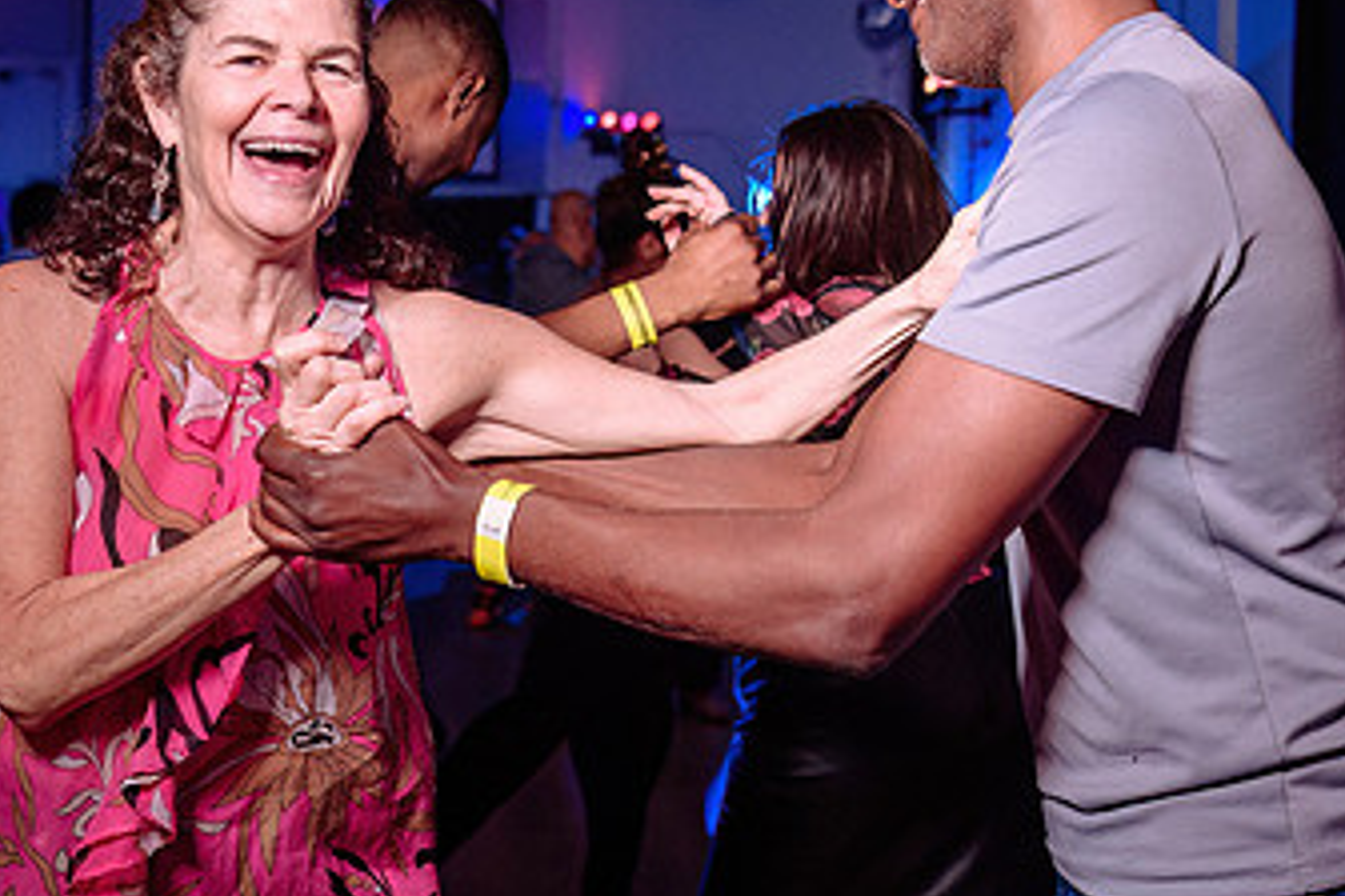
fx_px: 2316
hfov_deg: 32.1
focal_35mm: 62
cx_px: 909
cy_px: 367
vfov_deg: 21.9
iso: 800
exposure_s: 1/60
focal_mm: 30
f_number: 3.2
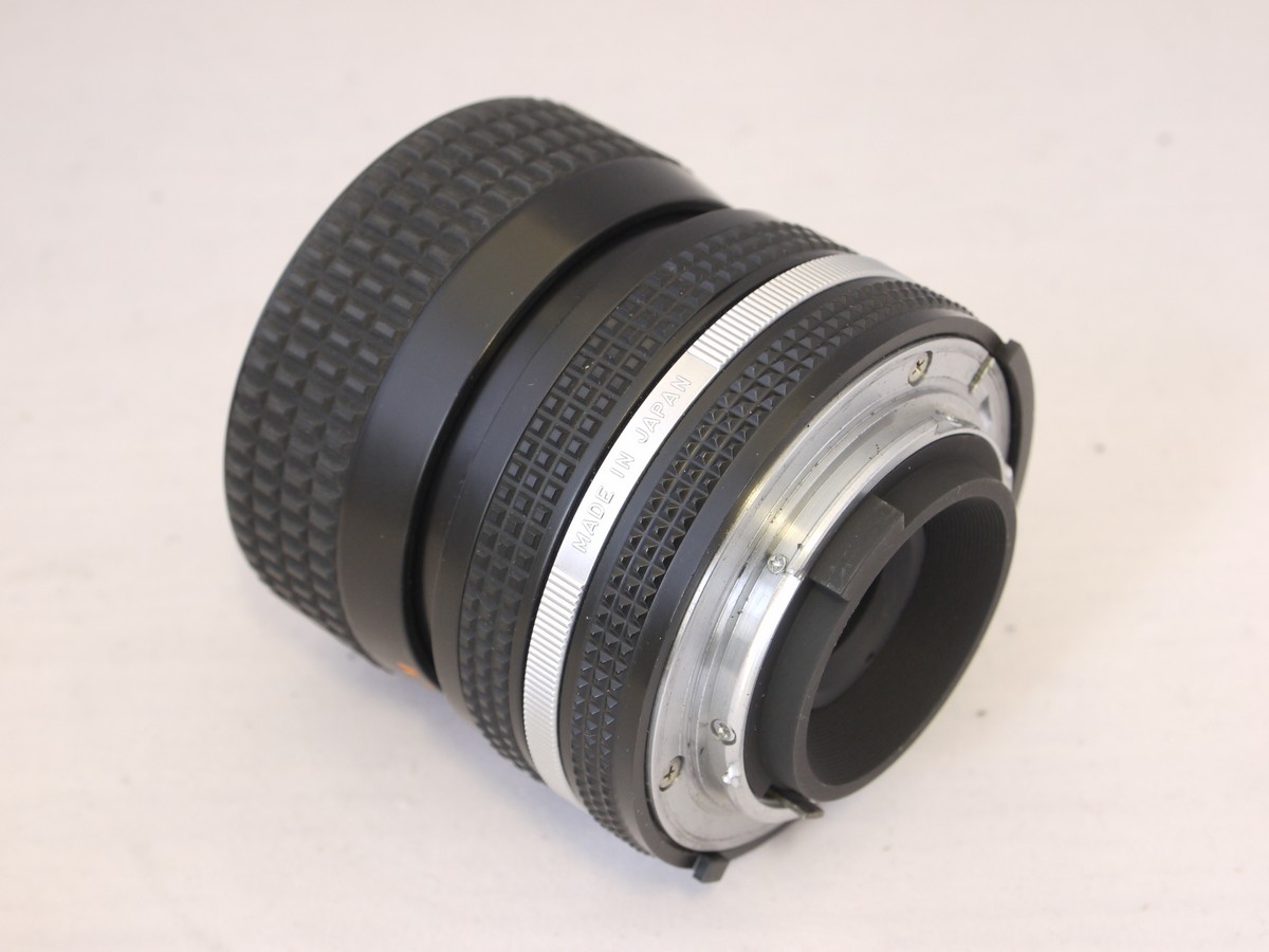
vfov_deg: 21.6
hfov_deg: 28.6
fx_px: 2493
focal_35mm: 68
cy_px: 476
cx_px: 634
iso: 400
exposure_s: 1/6
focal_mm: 34
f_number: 8
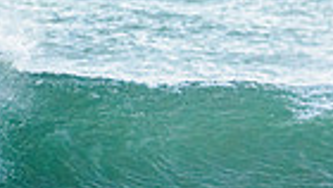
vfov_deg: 0.6
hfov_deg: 1.0
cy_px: 168
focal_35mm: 2169
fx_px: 19167
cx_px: 630
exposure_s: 1/1600
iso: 640
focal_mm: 500
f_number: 5.6
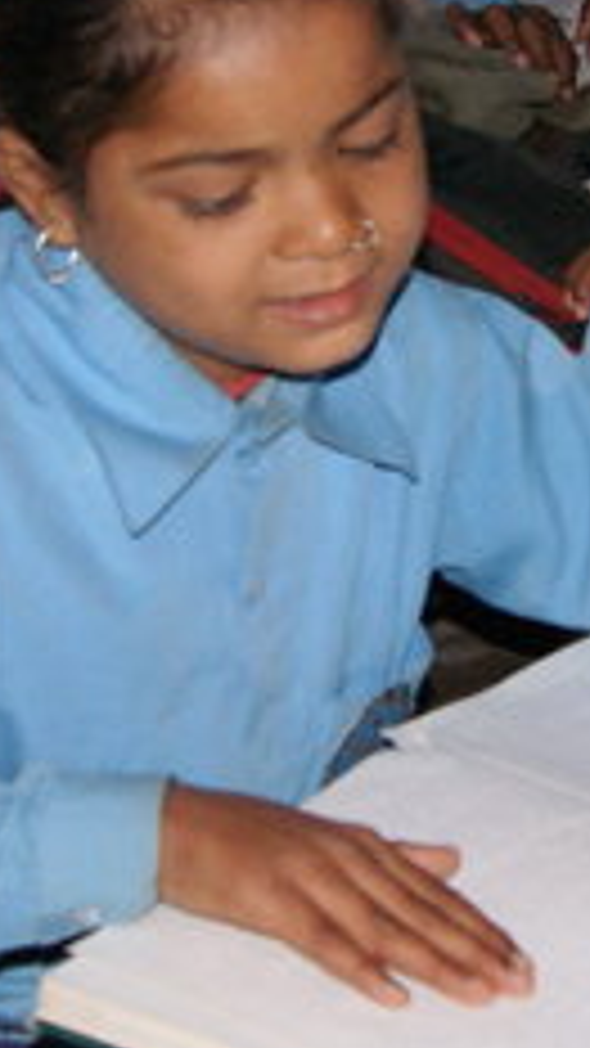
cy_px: 214
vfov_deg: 15.5
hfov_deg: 8.8
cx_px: 518
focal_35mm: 138
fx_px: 3839
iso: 400
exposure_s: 1/60
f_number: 5.6
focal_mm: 20
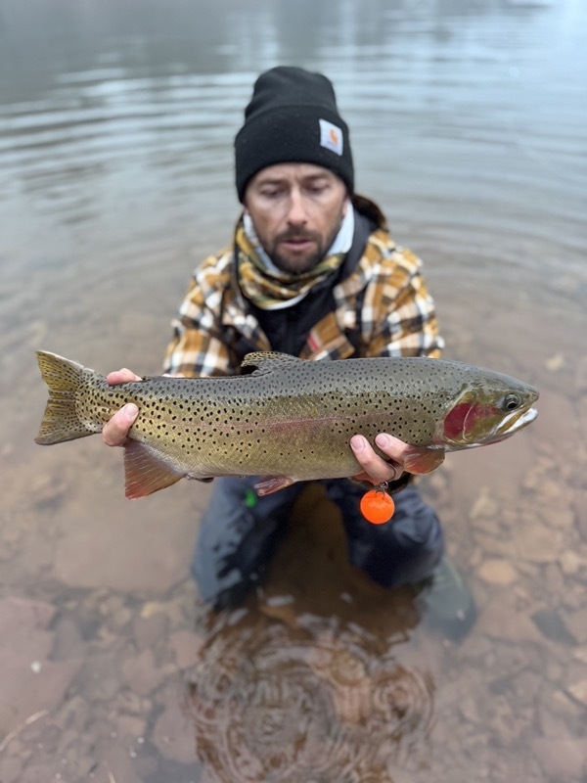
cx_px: 294
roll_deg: +2.8
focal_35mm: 24
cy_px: 392
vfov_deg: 71.6
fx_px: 543
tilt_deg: -39.9
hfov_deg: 56.8
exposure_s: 1/60
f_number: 1.78
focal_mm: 6.76
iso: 400
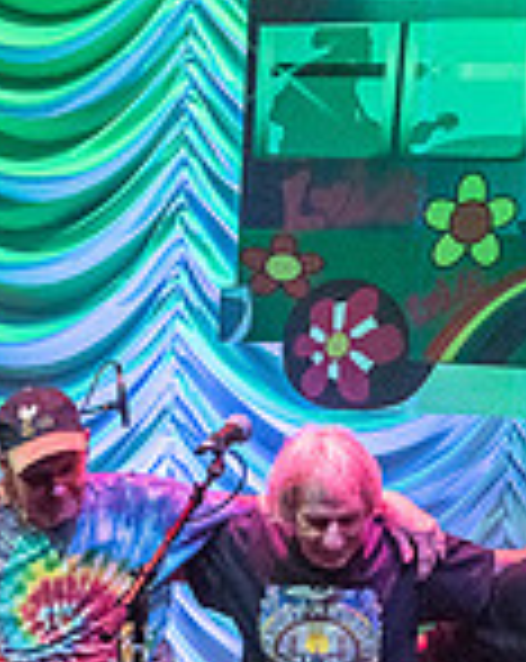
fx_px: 3045
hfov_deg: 9.8
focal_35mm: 156
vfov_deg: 12.2
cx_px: 409
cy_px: 759
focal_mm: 42
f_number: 5.6
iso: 2500
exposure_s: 1/160
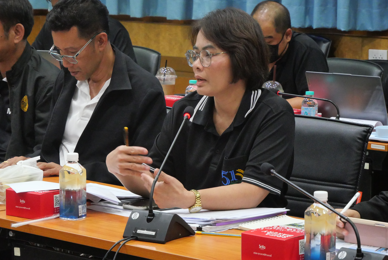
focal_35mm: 148
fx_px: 1596
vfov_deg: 9.3
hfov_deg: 13.9
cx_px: 210
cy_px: 99
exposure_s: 1/60
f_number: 5.6
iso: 3200
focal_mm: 55
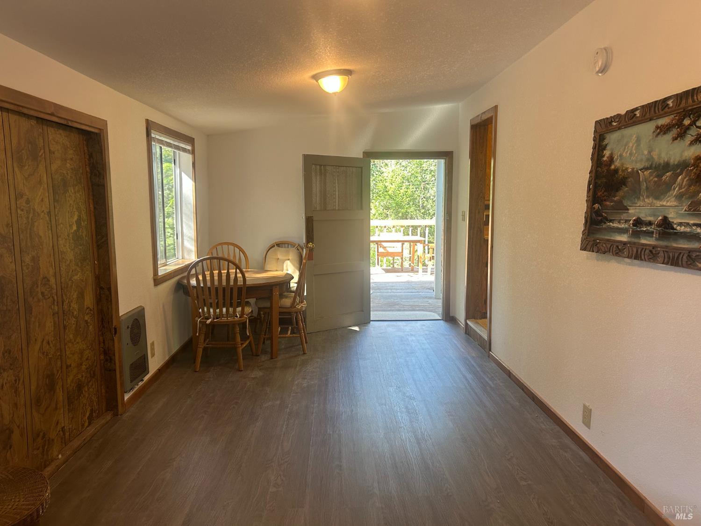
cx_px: 350
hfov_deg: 67.3
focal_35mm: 26
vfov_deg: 53.1
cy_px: 263
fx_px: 527
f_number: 1.5
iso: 100
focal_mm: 5.7
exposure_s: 1/120
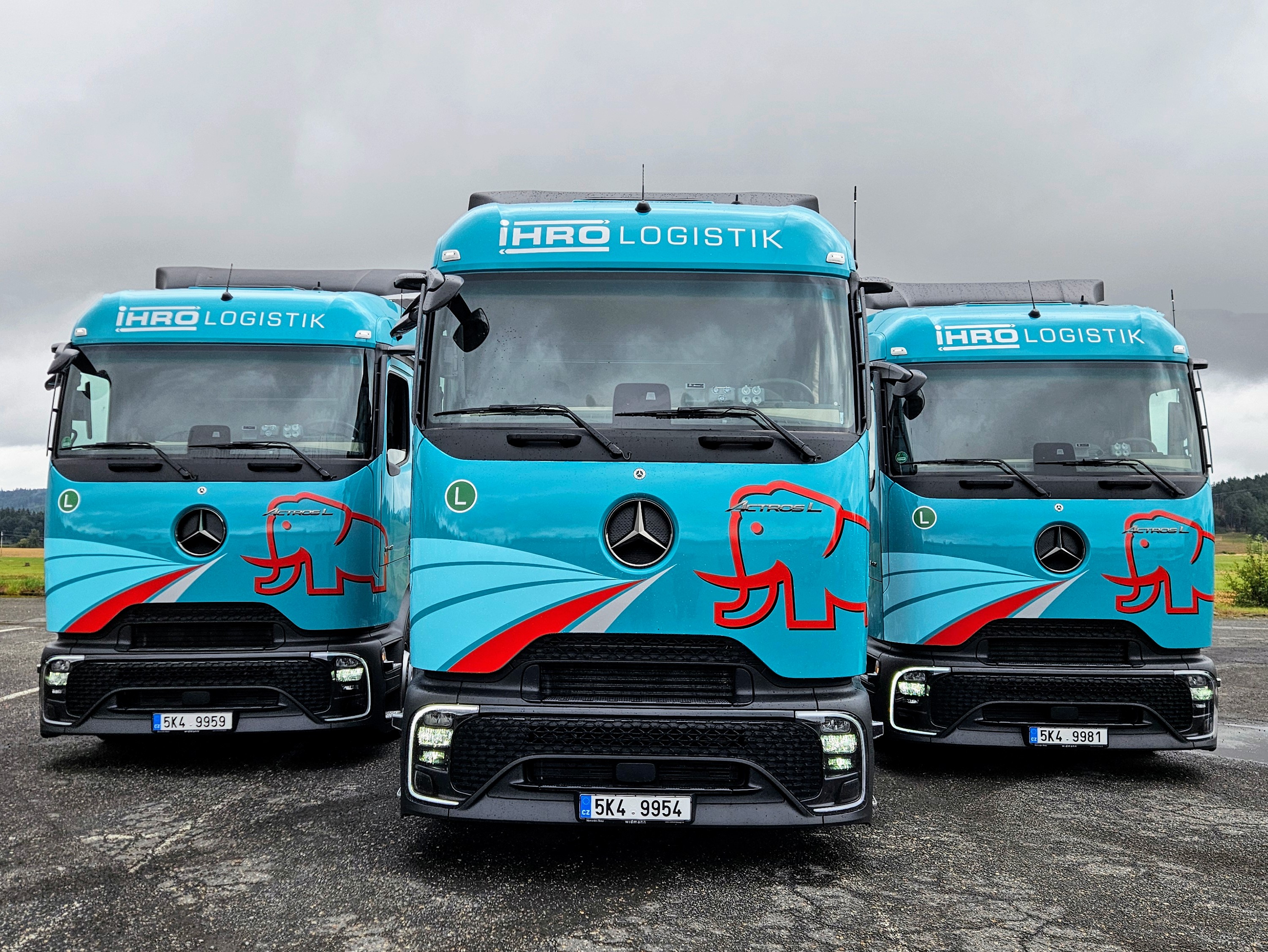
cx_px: 634
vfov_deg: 58.9
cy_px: 476
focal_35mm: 23
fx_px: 843
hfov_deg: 73.9
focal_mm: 5.4
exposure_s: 1/1093
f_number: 1.8
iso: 50
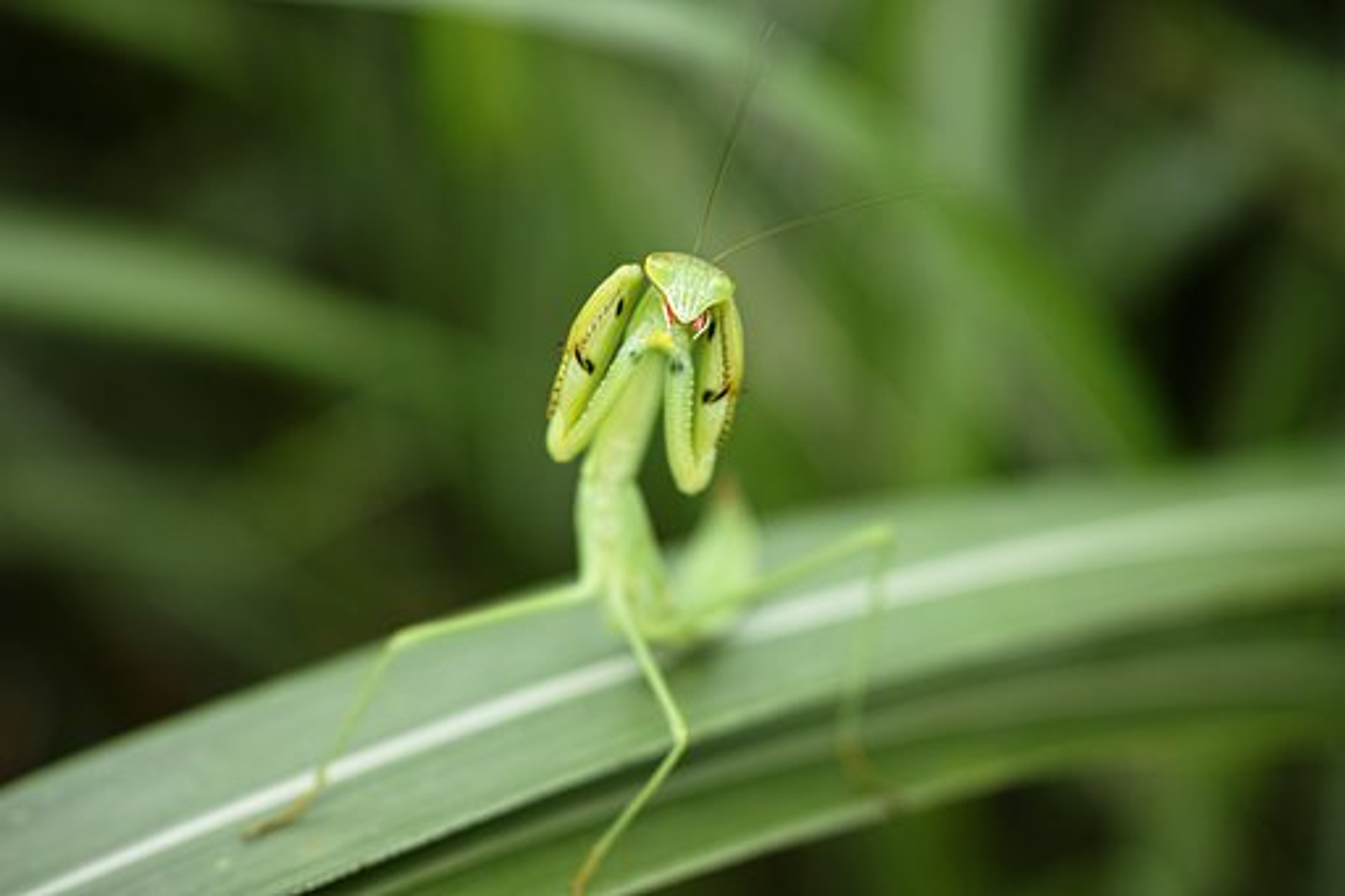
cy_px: 448
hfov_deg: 43.6
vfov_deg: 29.8
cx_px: 672
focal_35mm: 45
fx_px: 1681
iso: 200
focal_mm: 30
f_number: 2.8
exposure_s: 1/250
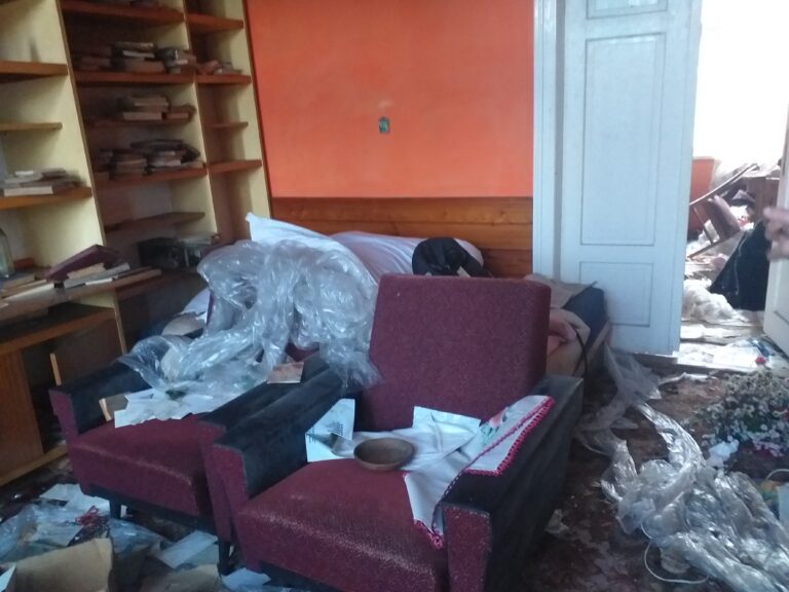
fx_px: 615
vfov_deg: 51.4
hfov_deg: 65.3
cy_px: 296
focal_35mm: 27
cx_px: 394
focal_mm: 3.6
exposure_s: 1/17
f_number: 1.9
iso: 400
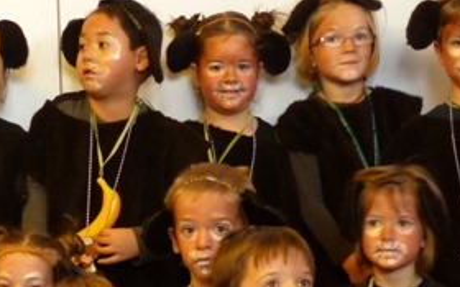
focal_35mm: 121
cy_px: 333
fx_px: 1517
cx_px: 204
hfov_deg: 17.2
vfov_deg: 10.7
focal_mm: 7.1
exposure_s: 1/13
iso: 400
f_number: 2.8
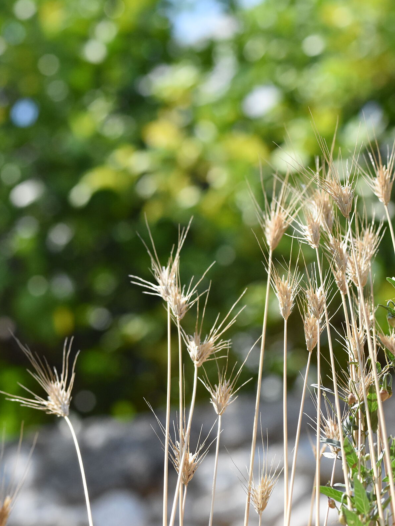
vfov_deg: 10.7
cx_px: 315
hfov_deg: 8.0
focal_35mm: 185
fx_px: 2810
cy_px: 263
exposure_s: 1/8000
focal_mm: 85
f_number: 4.8
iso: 2000
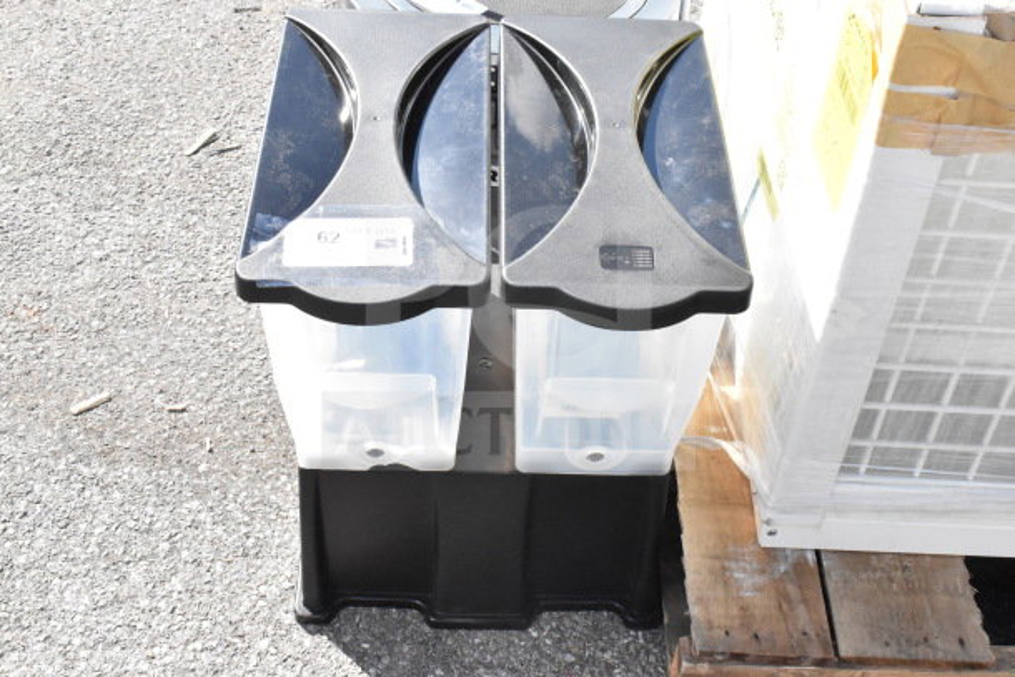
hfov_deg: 42.3
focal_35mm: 46
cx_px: 508
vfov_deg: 29.0
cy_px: 338
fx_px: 1311
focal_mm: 31
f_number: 18
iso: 6400
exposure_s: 1/1250
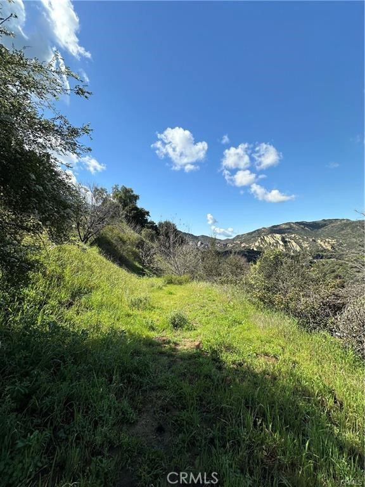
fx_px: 197
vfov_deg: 102.1
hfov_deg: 85.7
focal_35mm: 14
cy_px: 244
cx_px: 182
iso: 50
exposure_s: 1/1949
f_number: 2.2
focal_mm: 2.22
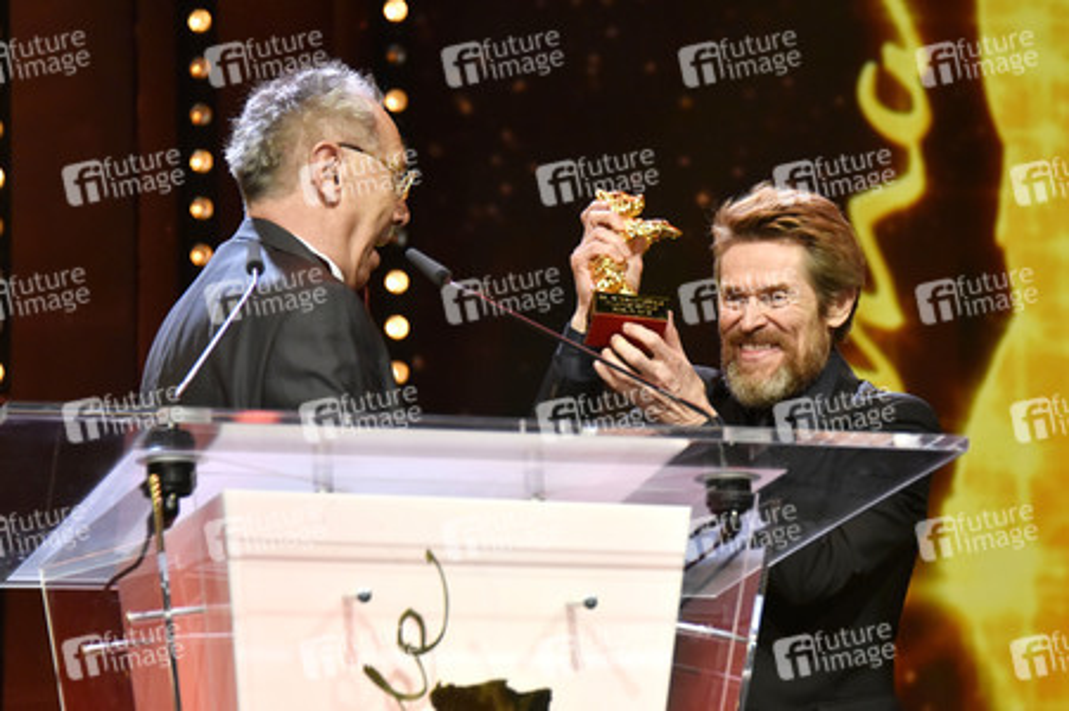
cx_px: 534
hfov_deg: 13.7
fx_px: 4451
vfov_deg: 9.1
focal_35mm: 150
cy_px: 356
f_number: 5.6
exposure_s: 1/125
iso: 4000
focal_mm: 150
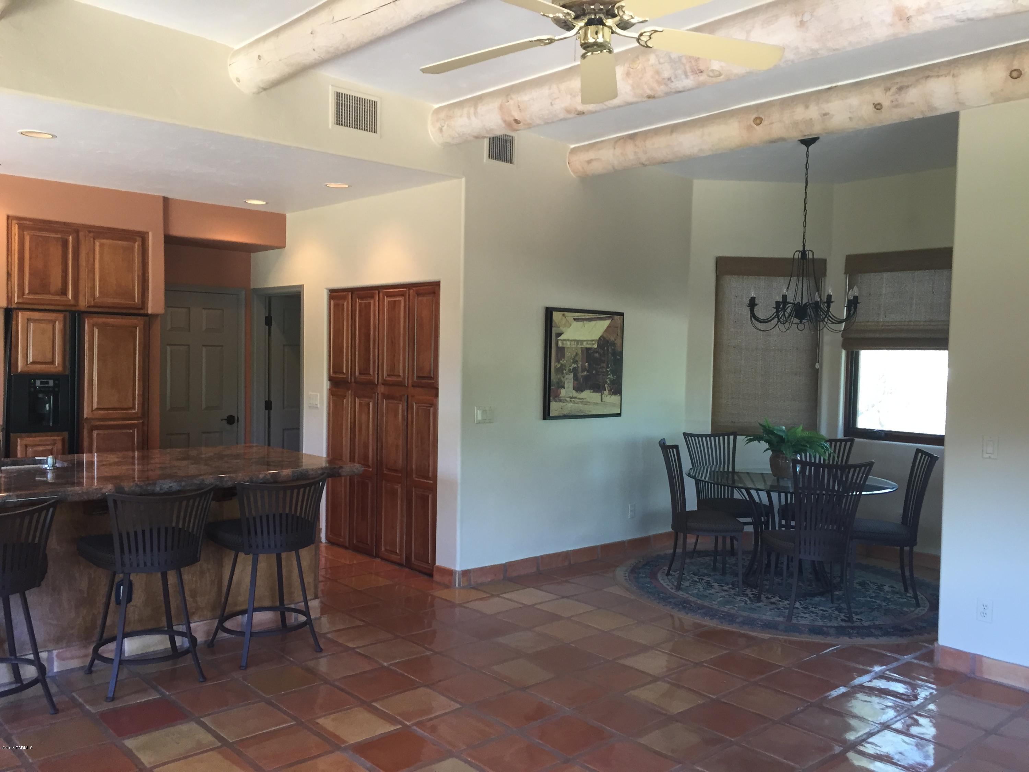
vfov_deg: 48.2
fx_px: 862
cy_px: 386
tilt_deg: -2.8
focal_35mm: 29
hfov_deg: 61.7
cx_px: 514
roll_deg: -1.8
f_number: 2.2
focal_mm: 4.15
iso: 80
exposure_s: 1/30
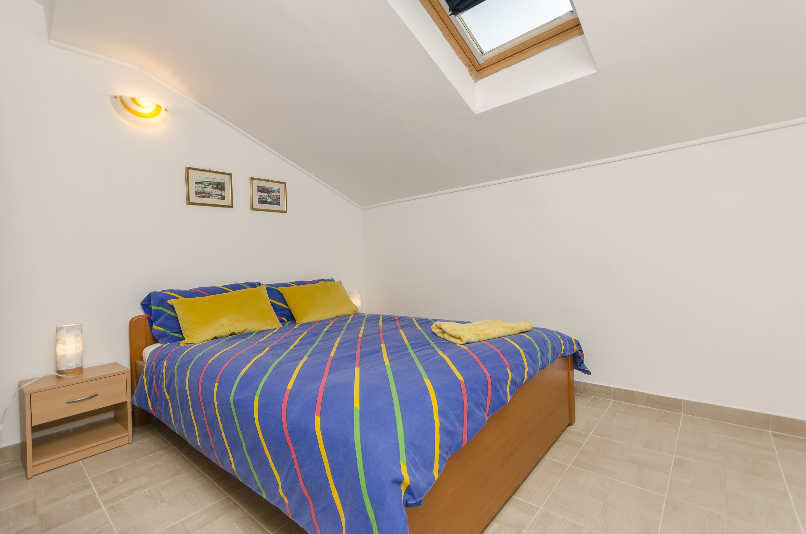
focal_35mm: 15
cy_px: 267
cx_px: 403
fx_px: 335
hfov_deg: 100.5
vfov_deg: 77.1
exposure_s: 1/80
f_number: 7.1
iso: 100
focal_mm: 10
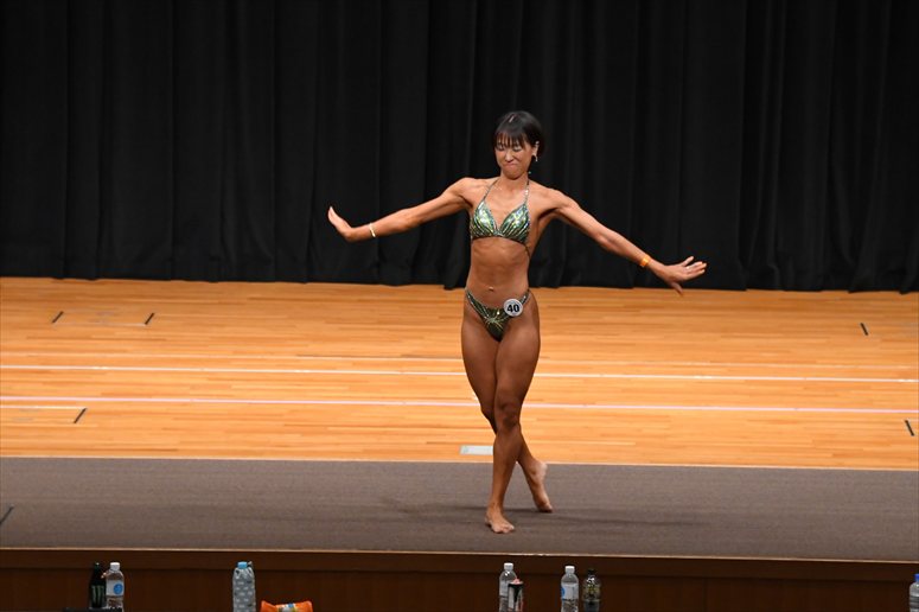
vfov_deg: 7.5
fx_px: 4669
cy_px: 306
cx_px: 460
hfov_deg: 11.2
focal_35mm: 183
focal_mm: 122
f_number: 5.6
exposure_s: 1/400
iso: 4000
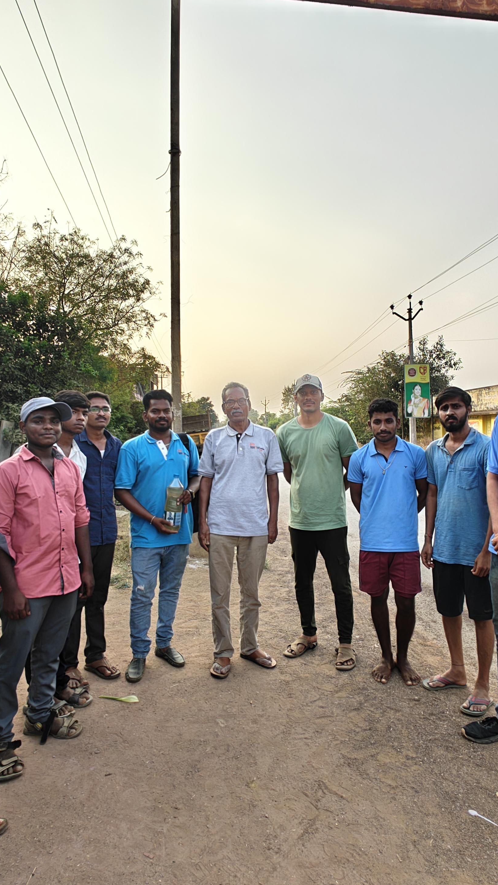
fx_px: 493
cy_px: 438
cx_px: 260
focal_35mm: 21
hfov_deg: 53.6
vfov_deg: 83.8
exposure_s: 1/288
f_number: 2.2
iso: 64
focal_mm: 2.62
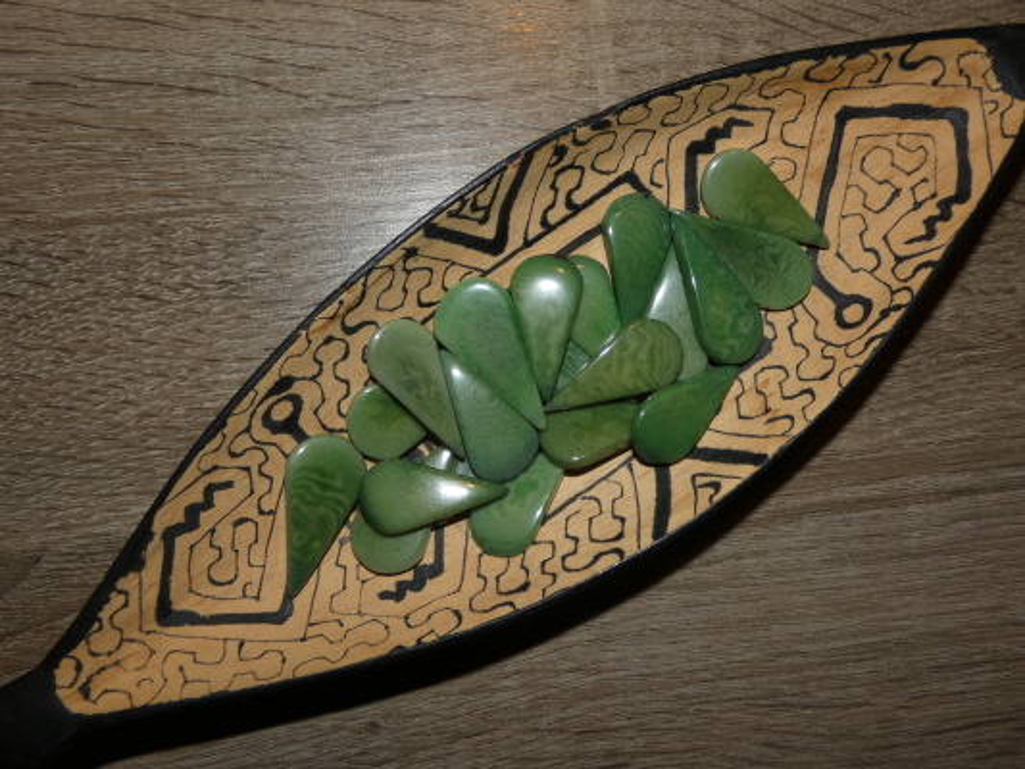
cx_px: 512
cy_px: 384
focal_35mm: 30
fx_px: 889
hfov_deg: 60.0
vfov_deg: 46.8
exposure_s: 1/125
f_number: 3.3
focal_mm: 5.3
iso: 80
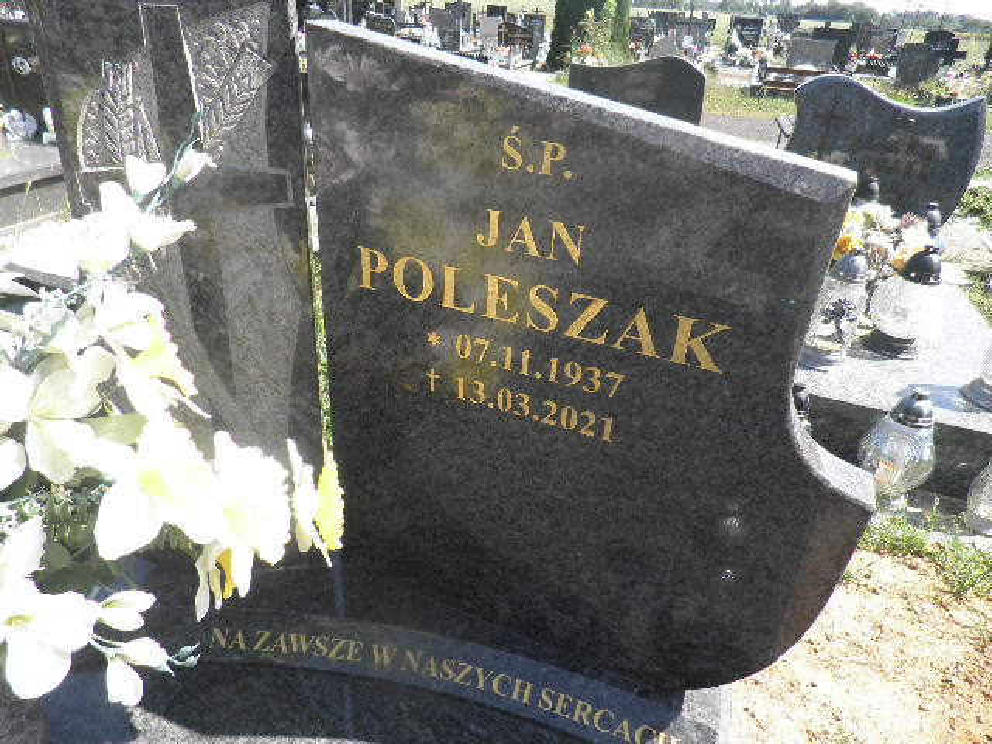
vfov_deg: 56.8
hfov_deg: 71.6
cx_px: 496
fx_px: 688
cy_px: 372
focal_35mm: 24
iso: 64
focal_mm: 4.3
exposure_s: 1/320
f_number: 3.3
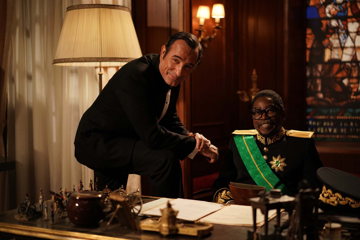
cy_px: 120
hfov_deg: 36.2
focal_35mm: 55
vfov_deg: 24.6
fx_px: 550
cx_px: 180
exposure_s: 1/800
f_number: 1.8
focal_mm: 55
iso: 1600
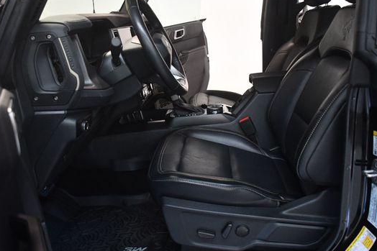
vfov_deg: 39.9
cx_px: 178
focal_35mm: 33
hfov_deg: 57.2
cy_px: 111
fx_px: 345
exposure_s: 1/100
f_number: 3.5
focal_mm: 18
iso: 3200
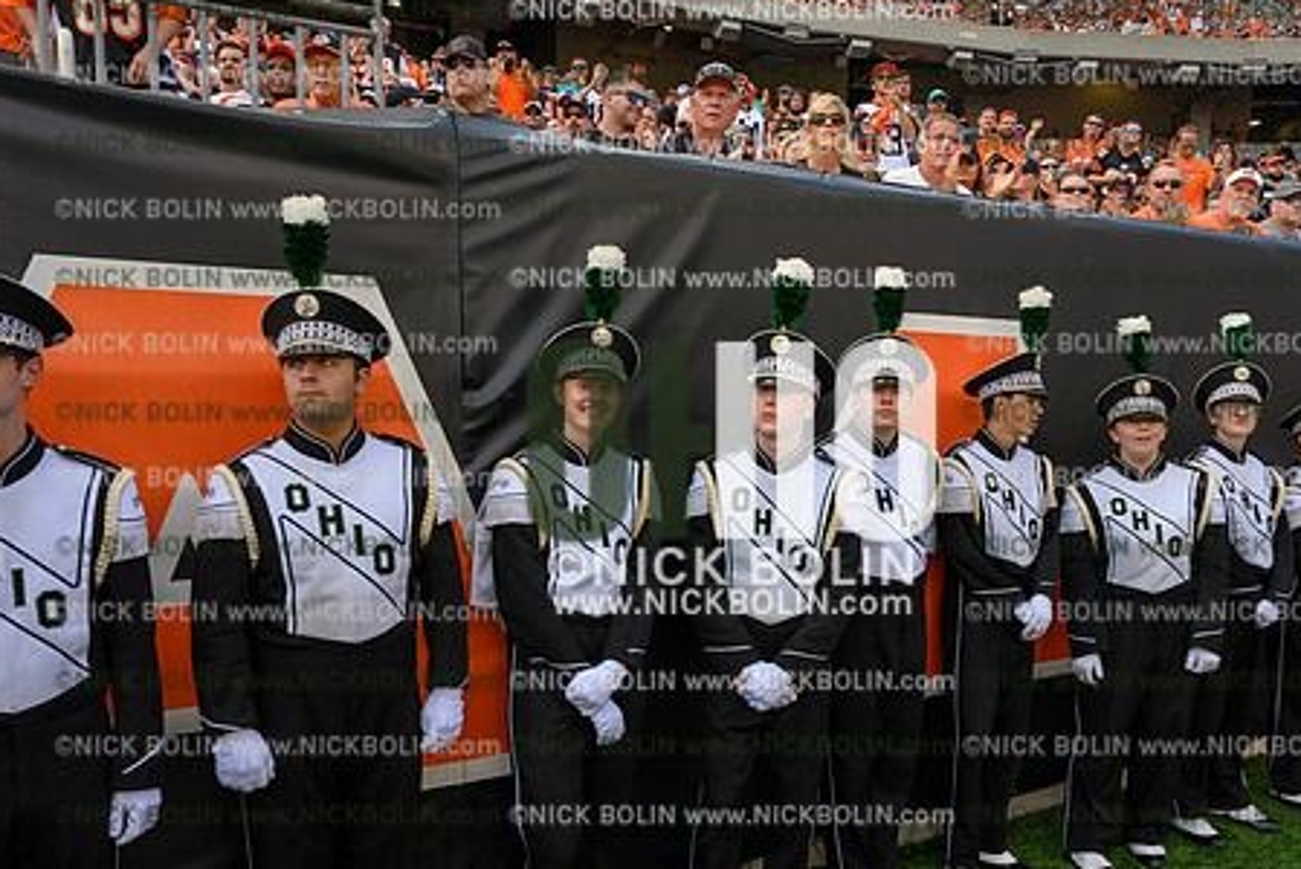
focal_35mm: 31
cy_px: 479
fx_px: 1121
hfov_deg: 60.1
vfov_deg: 42.3
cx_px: 730
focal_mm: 24
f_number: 7.1
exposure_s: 1/60
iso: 80
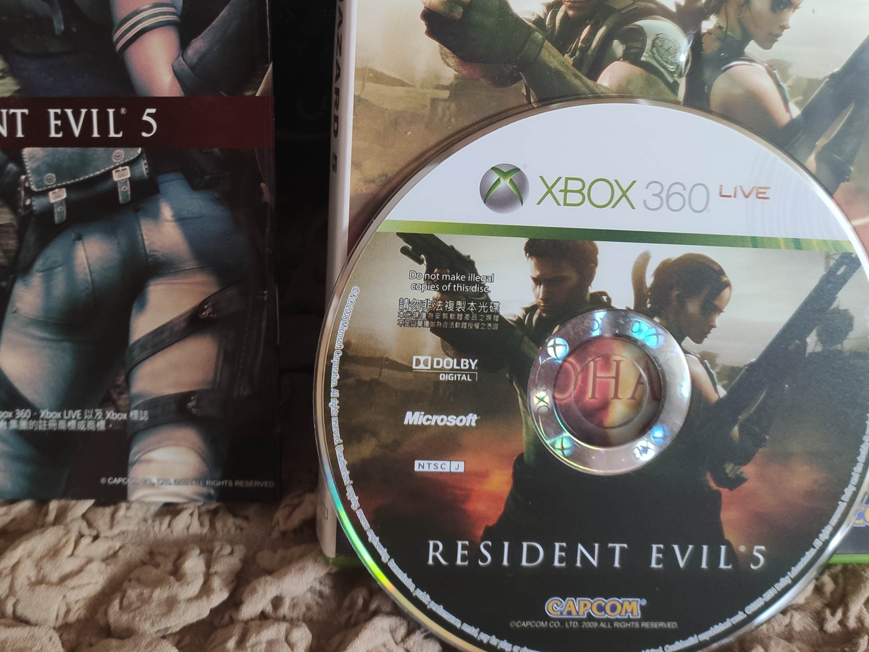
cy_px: 139
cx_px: 337
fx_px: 1079
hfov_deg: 43.6
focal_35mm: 43
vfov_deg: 32.7
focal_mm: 4.77
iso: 907
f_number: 1.75
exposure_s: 1/33
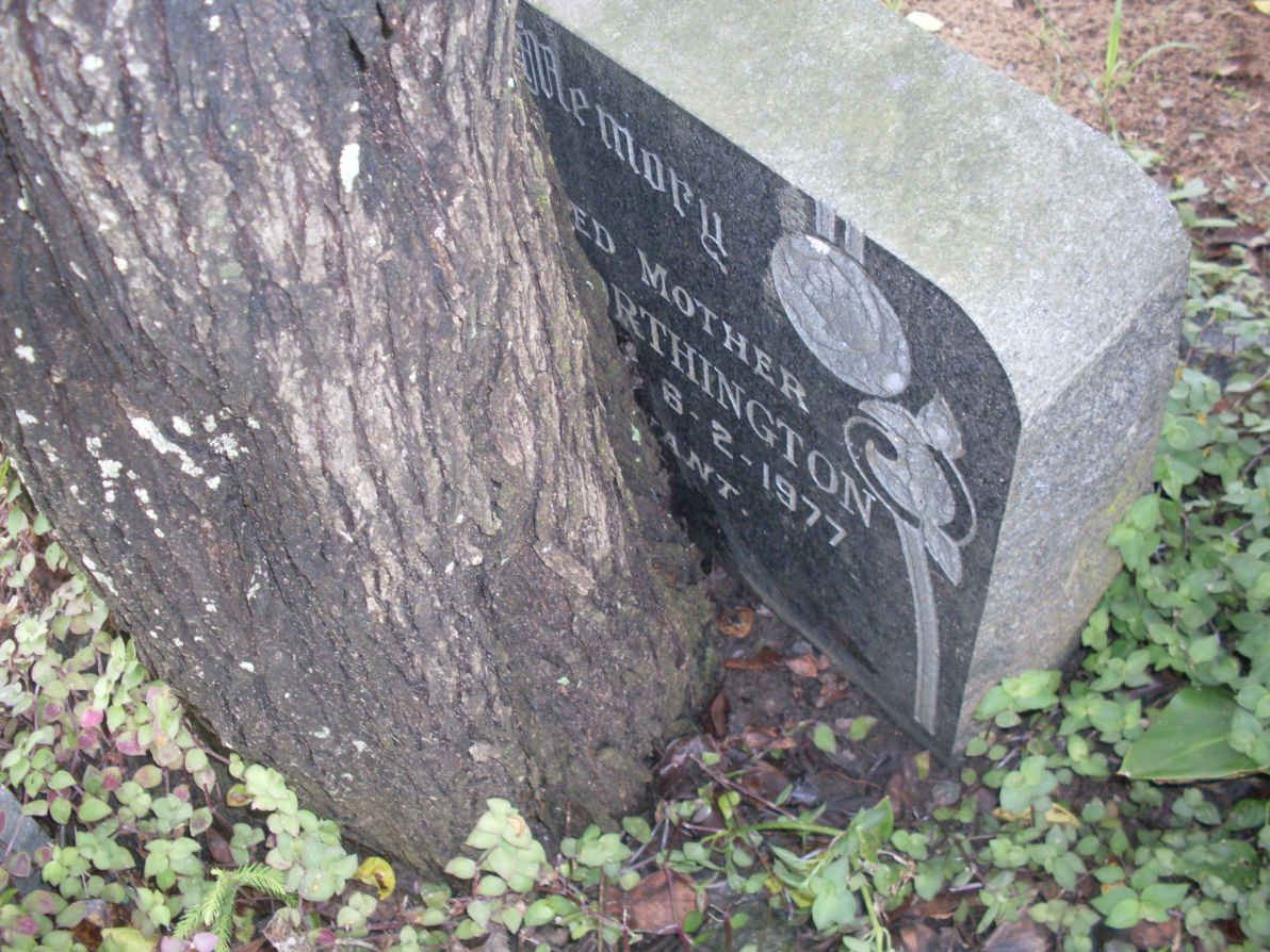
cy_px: 476
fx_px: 1394
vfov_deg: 37.7
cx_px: 635
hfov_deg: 49.0
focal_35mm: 38
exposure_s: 1/45
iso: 100
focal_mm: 6.3
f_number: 2.8
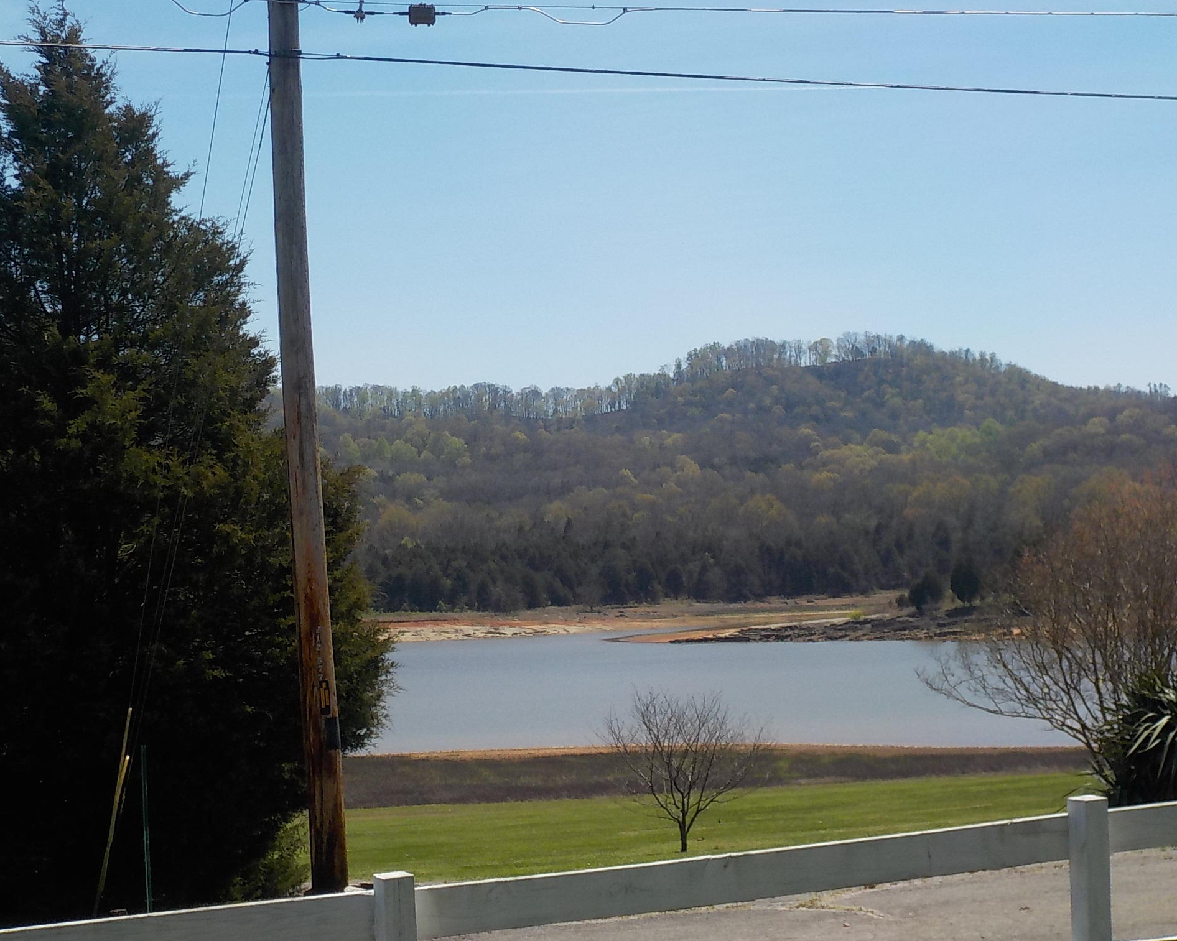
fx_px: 2368
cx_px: 564
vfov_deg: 22.5
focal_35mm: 68
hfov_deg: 27.9
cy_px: 468
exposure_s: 1/800
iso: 125
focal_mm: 7.9
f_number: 4.7
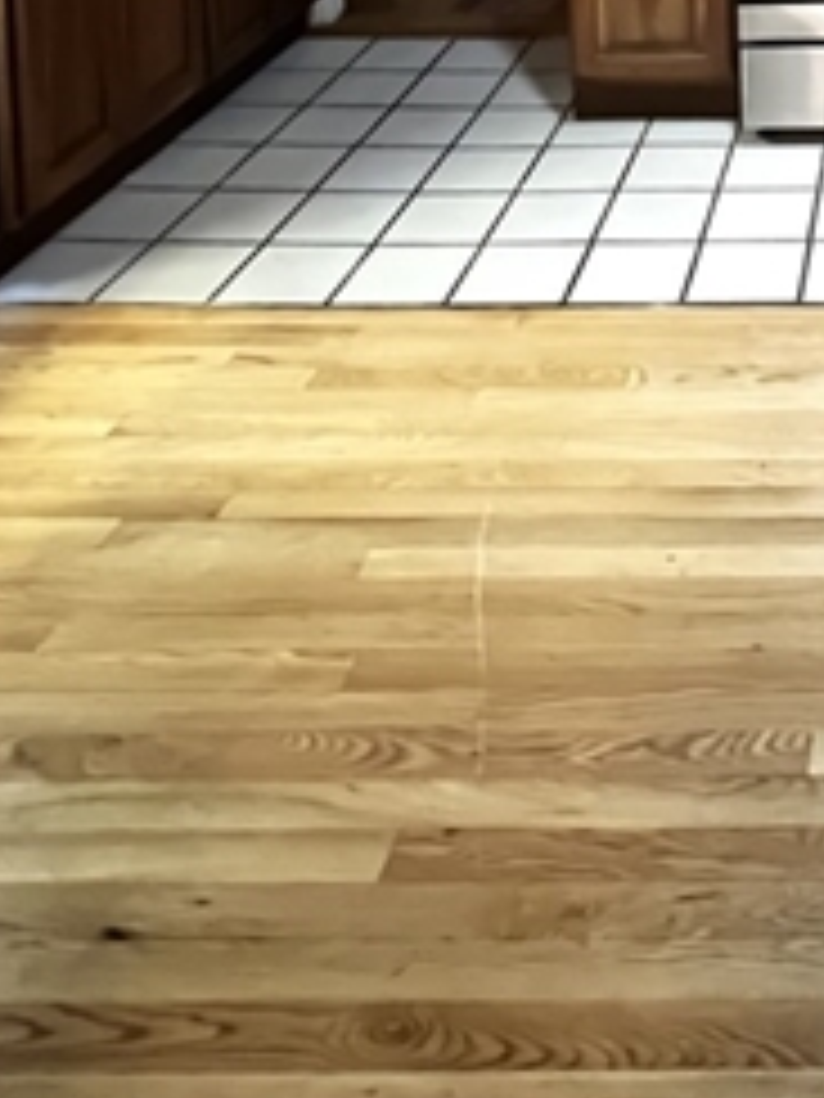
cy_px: -418
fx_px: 1301
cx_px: 959
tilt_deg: -2.6
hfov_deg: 30.5
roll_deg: +0.2
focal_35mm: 41
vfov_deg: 31.5
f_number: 1.8
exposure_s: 1/15
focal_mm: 1.57
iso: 2500
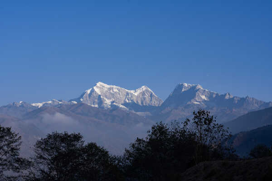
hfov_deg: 27.0
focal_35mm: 75
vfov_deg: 18.2
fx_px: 567
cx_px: 136
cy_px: 90
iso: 100
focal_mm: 50
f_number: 11
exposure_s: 1/125
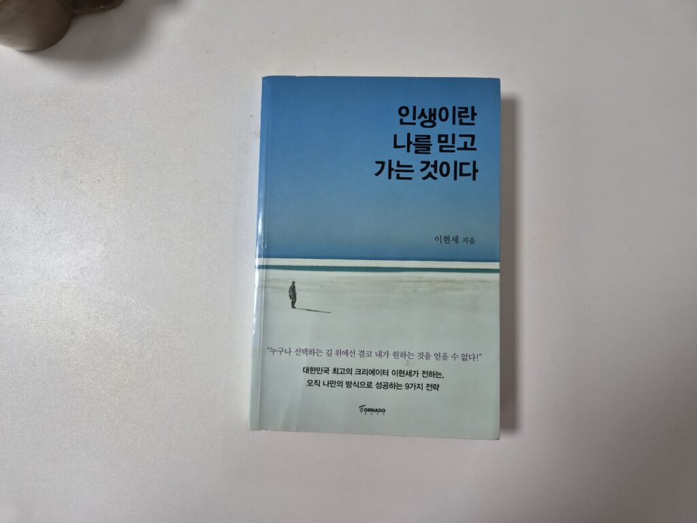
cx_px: 348
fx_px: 463
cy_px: 262
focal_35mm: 23
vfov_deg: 58.9
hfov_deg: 73.9
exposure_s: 1/120
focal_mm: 5.4
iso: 160
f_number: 1.8
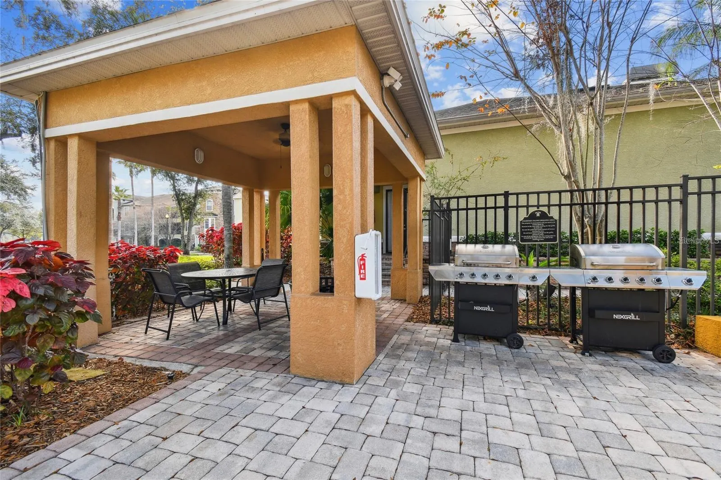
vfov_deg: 77.3
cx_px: 360
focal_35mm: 15
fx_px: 300
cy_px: 240
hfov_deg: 100.4
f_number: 7.1
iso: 100
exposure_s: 1/40
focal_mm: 10
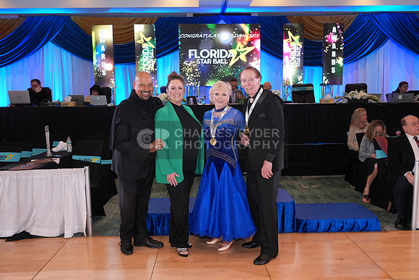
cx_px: 210
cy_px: 140
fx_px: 349
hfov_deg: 61.9
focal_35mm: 30
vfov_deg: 43.6
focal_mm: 30
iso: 2000
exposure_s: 1/200
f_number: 4.5
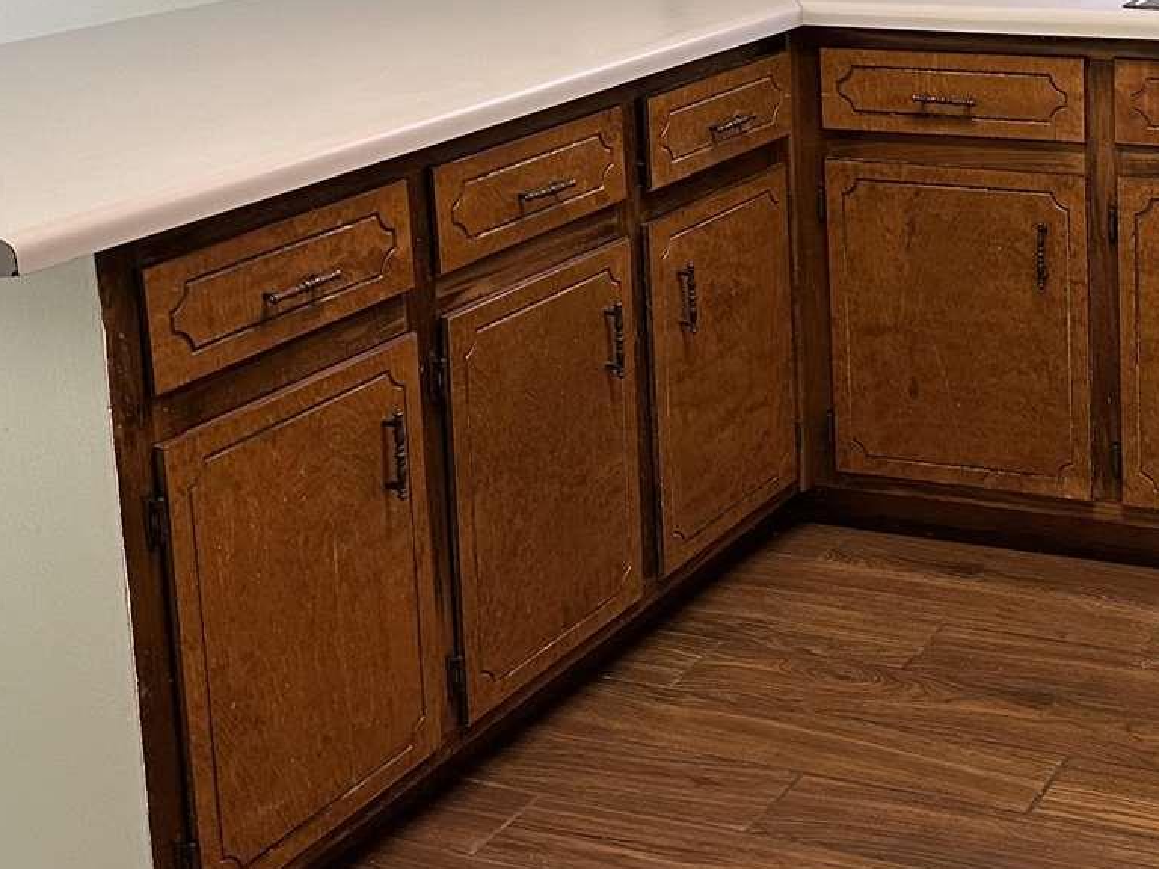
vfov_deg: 22.4
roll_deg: +1.4
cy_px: 91
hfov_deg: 28.9
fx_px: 2143
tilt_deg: -10.9
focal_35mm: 64
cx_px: 1081
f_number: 1.78
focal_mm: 6.86
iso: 200
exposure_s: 1/60
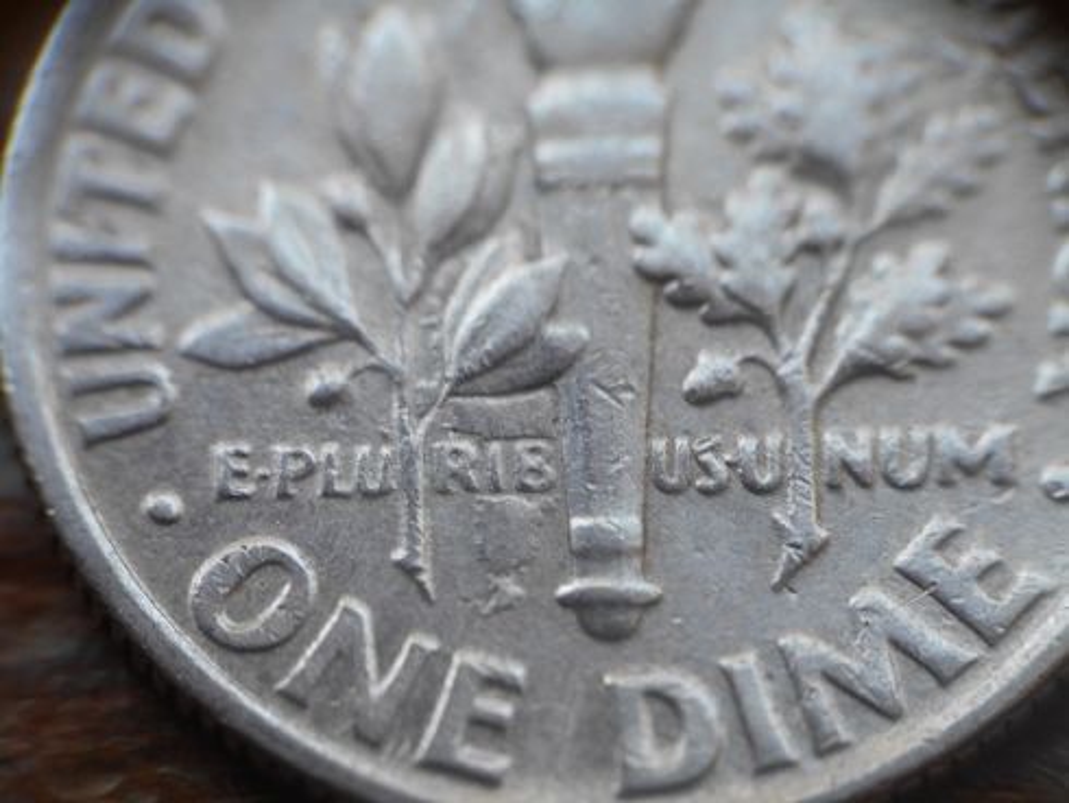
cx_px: 534
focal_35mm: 61
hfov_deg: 31.7
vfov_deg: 24.0
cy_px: 402
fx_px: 1885
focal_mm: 10.9
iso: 200
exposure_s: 1/30
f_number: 4.4
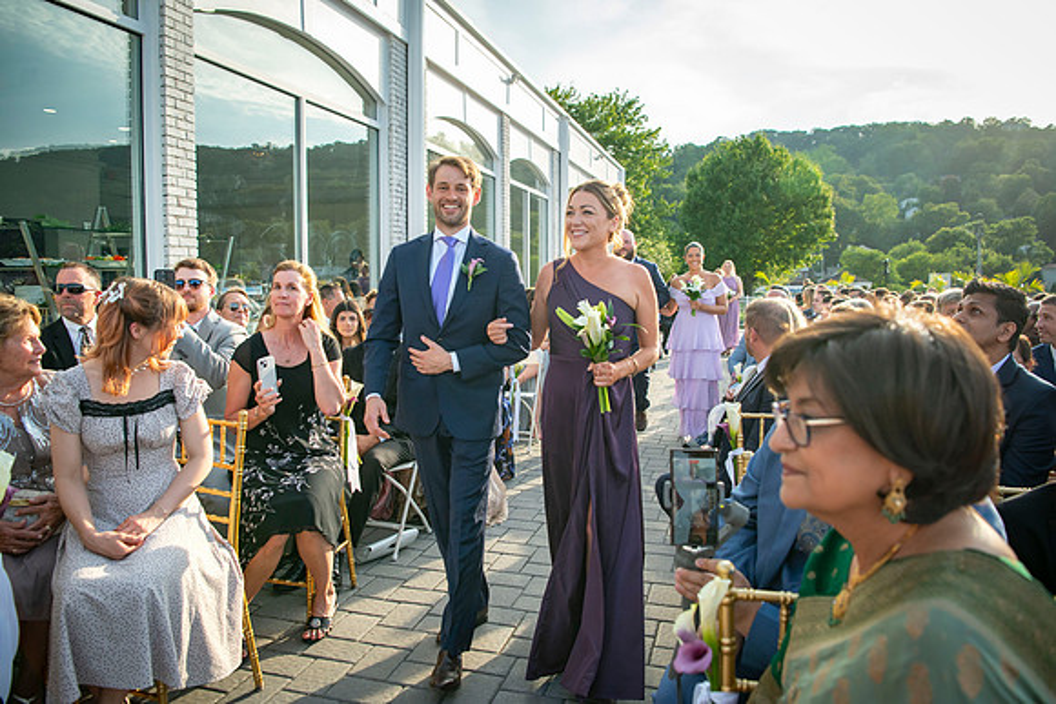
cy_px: 345
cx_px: 527
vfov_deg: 51.0
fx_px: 738
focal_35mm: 25
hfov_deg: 71.2
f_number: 4
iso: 800
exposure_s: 1/4000
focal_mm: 24
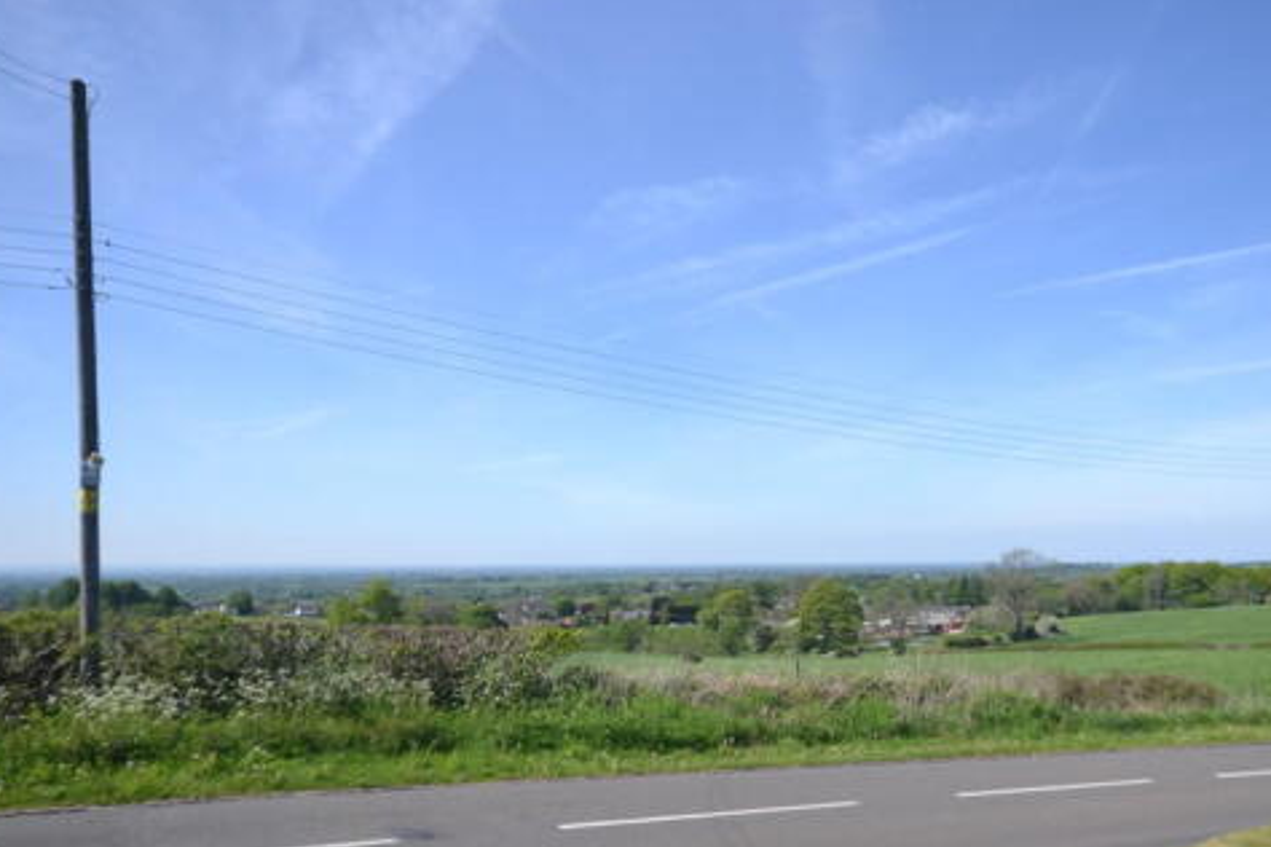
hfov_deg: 63.2
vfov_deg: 44.4
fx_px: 1024
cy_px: 553
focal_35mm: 29
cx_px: 755
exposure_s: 1/200
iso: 100
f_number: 7.1
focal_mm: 14
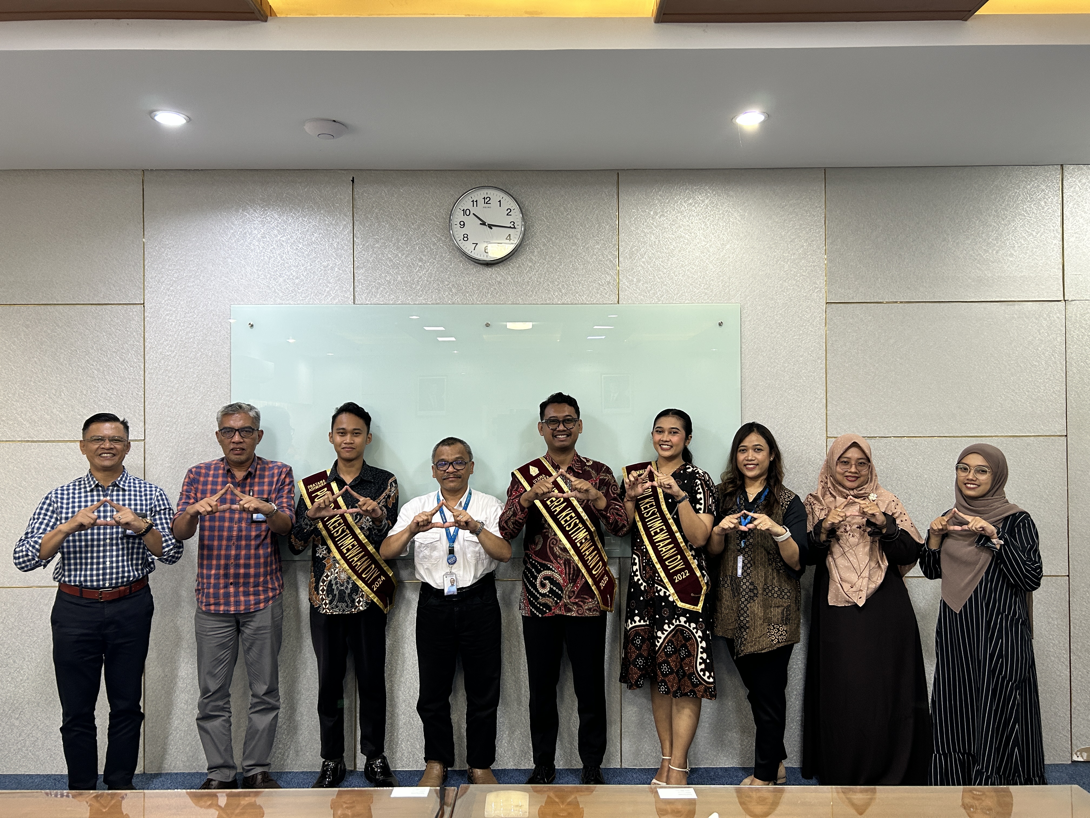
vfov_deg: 53.1
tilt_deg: +0.8
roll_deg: +0.9
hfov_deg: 67.3
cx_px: 545
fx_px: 819
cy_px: 409
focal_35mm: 26
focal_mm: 5.7
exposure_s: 1/50
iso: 125
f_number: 1.5
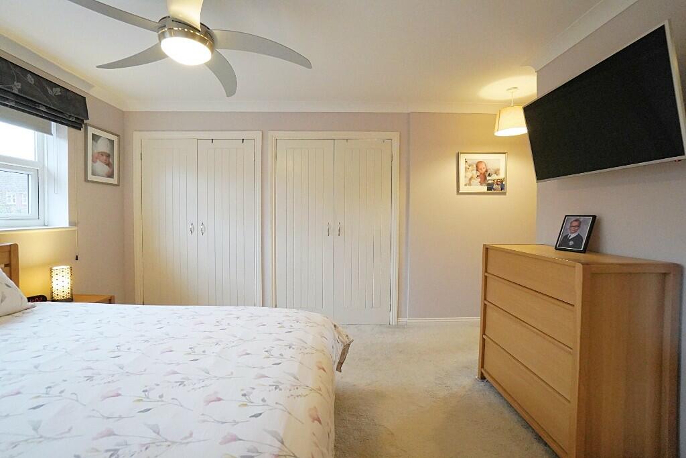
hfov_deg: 100.4
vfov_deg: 77.3
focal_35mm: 15
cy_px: 229
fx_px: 286
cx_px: 343
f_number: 4
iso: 2500
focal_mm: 10
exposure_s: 1/160
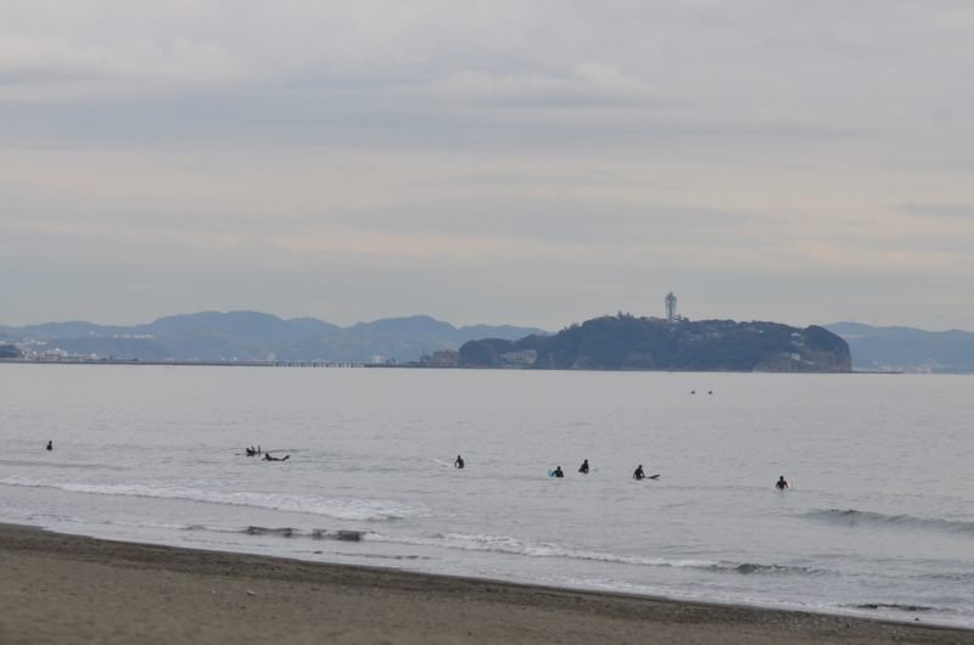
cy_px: 322
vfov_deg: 8.9
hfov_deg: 13.4
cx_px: 487
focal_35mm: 153
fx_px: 4131
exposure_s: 1/1600
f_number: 6.3
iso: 400
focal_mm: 102
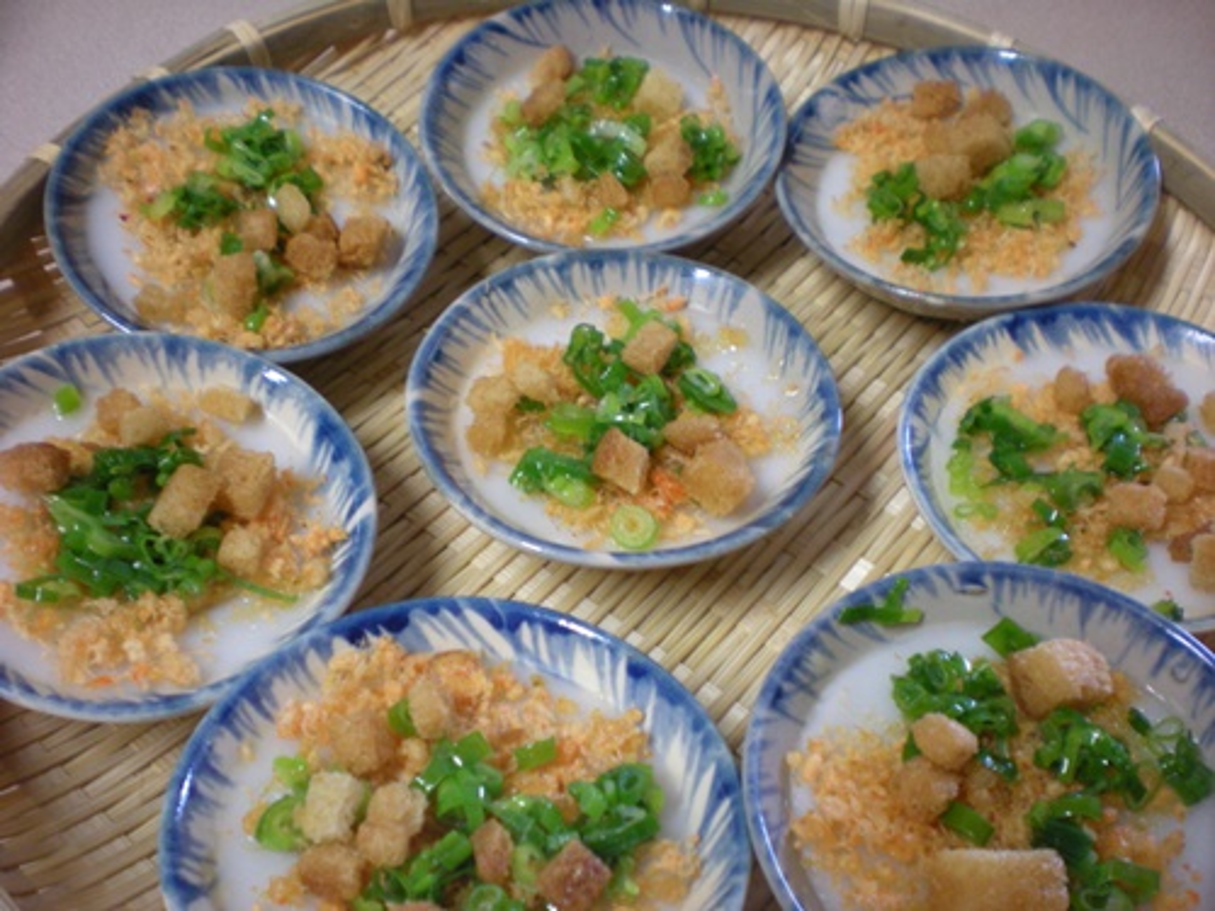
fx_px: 1334
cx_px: 608
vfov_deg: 37.7
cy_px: 456
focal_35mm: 38
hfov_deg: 49.0
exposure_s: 1/15.1
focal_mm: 6.3
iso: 200
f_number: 3.1
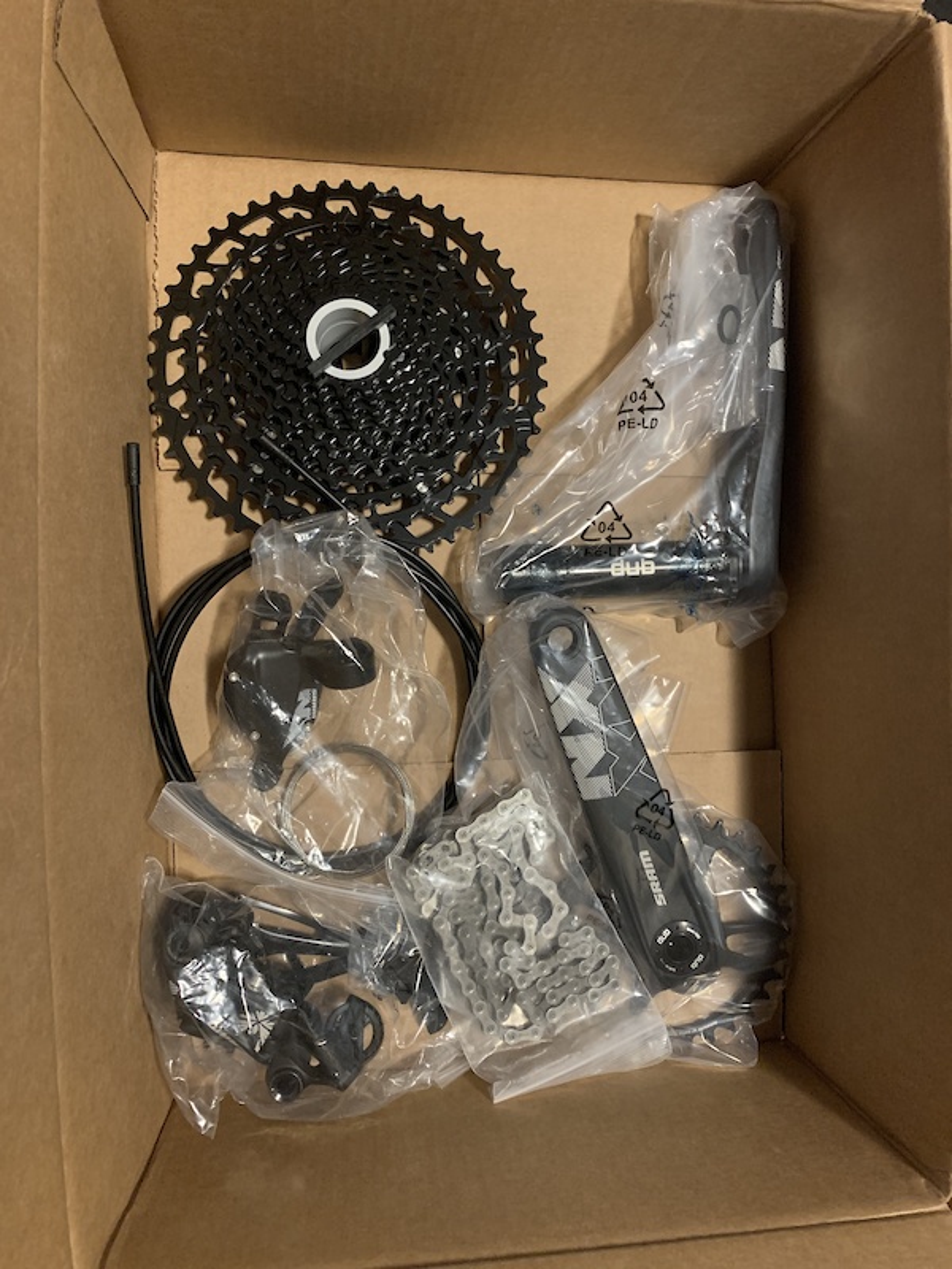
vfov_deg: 67.3
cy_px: 634
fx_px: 953
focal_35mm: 26
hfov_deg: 53.1
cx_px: 476
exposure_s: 1/30
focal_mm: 4.25
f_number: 1.8
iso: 640
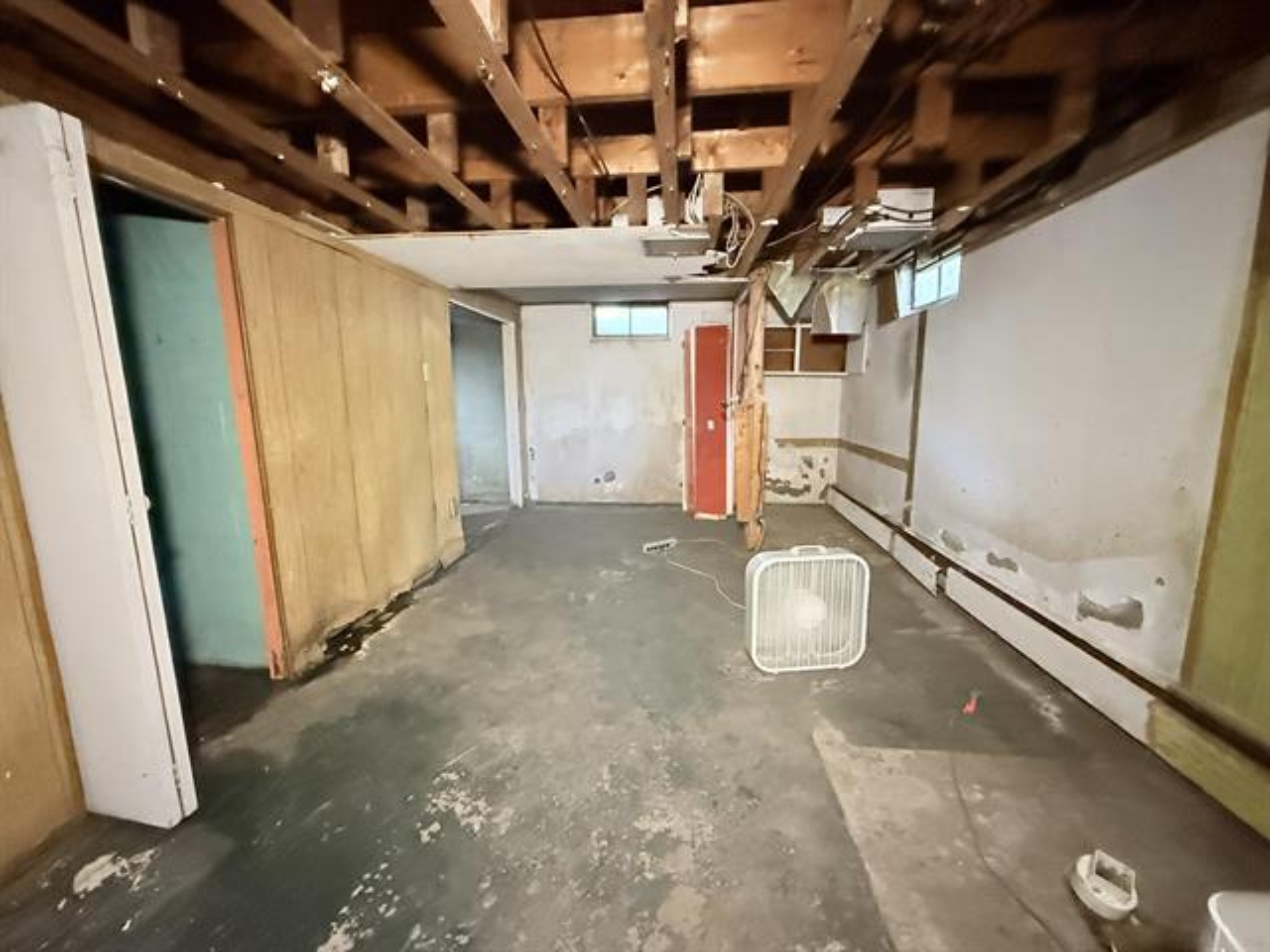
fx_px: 514
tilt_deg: -9.5
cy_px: 476
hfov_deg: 102.1
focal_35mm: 14
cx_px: 635
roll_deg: -0.1
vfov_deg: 85.7
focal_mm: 2.22
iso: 1600
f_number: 2.2
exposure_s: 1/30
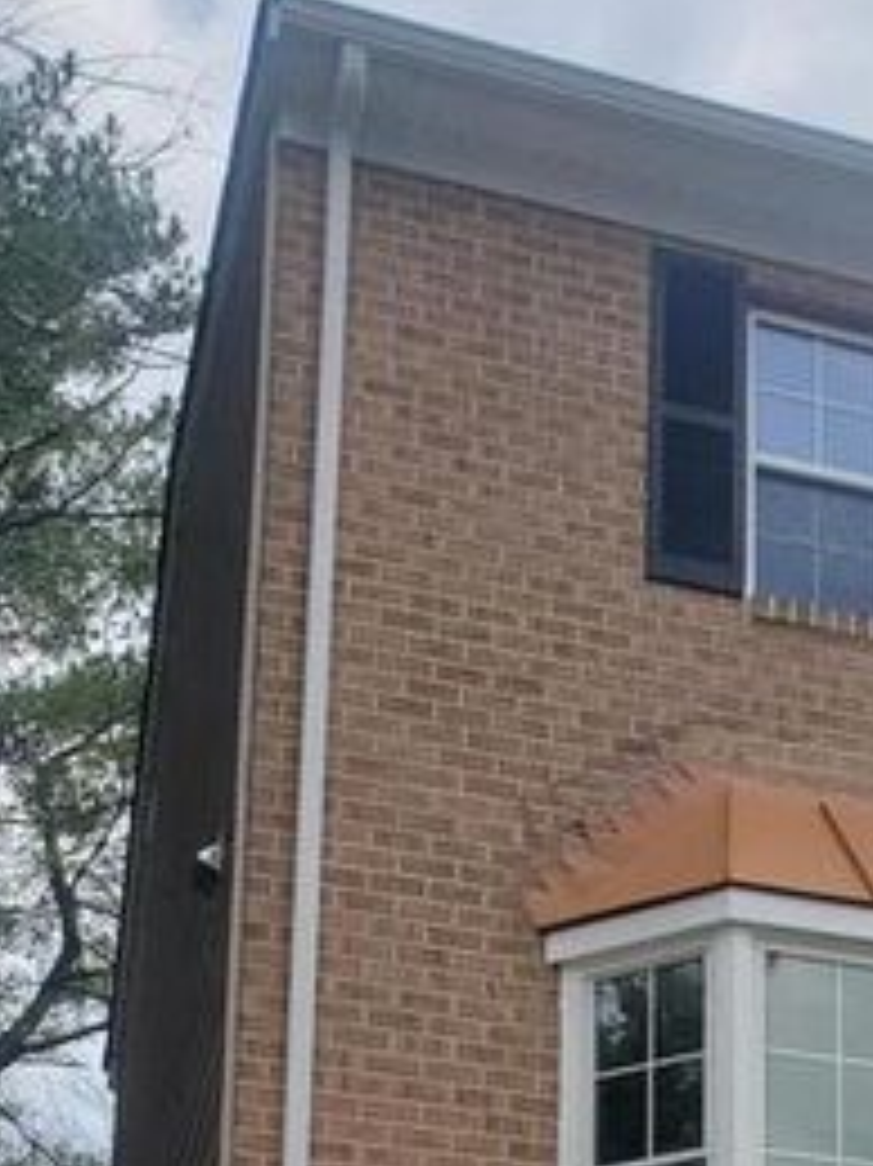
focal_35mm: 67
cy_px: 1470
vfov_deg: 25.4
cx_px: 819
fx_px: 2255
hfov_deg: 21.3
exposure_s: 1/1332
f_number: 2.4
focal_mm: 4.3
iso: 50
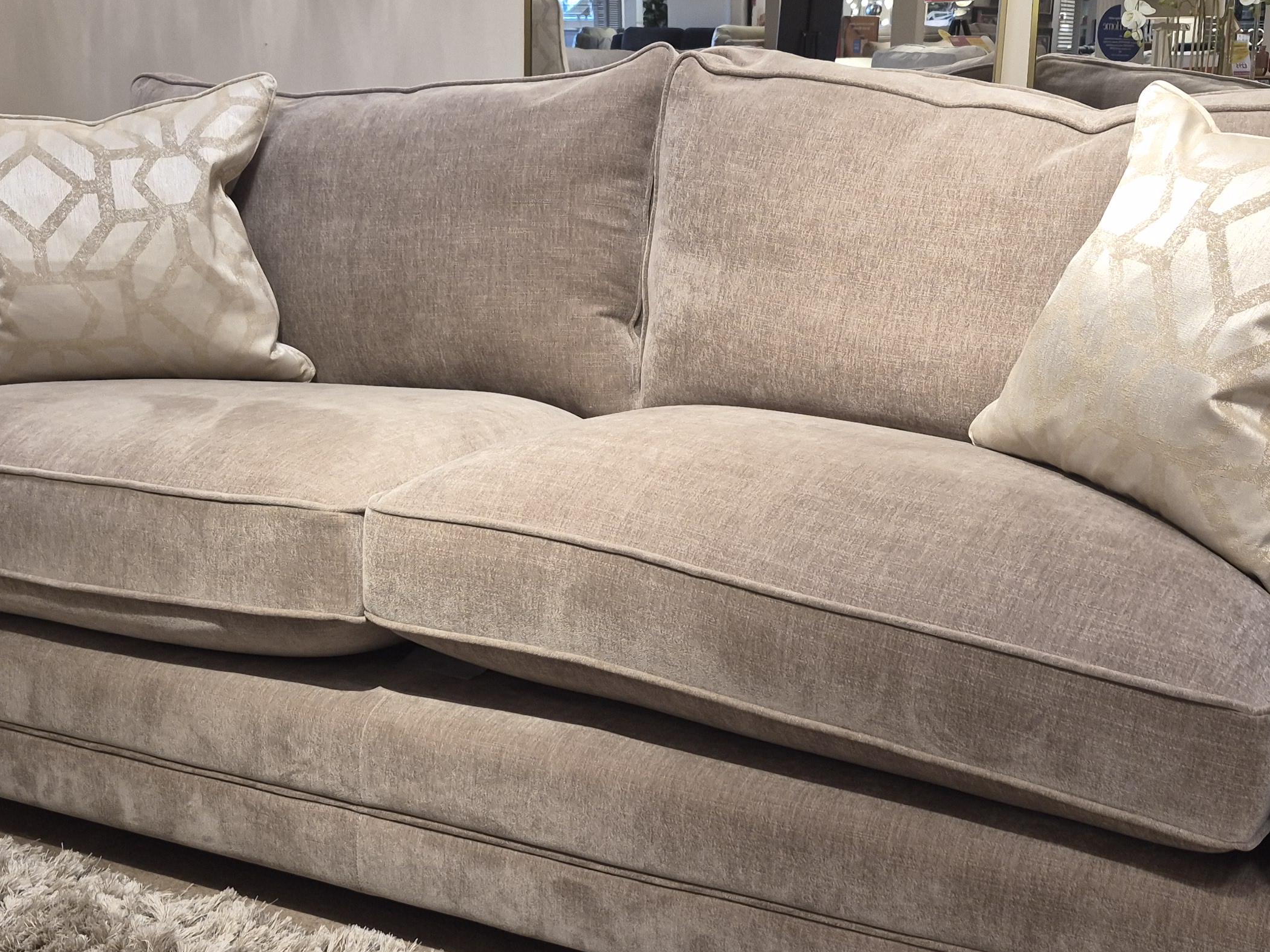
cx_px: 640
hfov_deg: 42.9
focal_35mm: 44
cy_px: 507
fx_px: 1614
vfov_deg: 32.9
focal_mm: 5.4
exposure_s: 1/100
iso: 100
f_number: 1.8
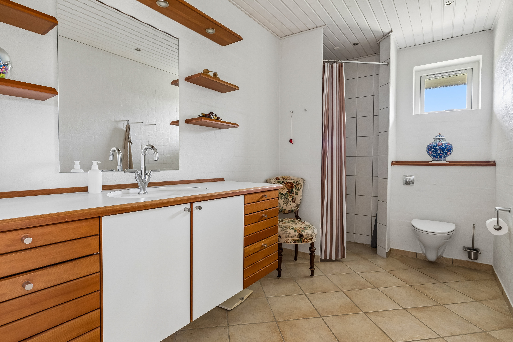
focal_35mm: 20
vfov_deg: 63.2
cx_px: 256
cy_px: 171
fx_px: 278
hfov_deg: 85.4
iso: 400
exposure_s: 1/3.33
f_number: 8
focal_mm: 13
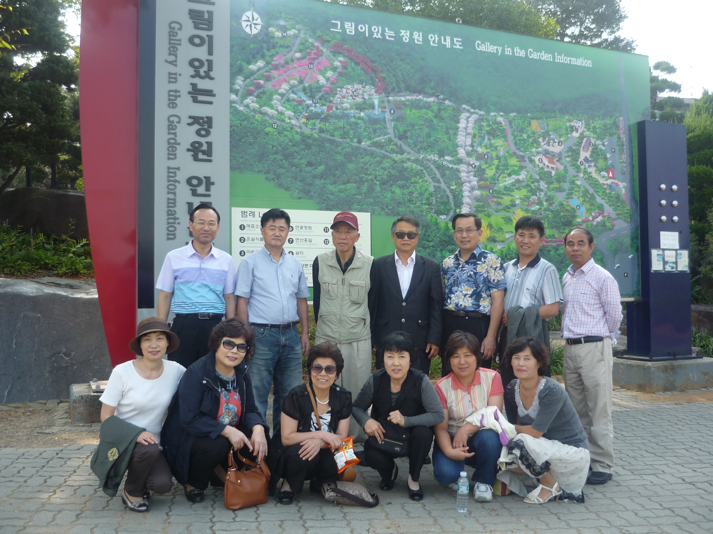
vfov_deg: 42.9
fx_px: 680
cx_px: 356
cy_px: 267
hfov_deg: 55.4
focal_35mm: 33
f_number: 2.8
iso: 100
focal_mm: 5.5
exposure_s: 1/320
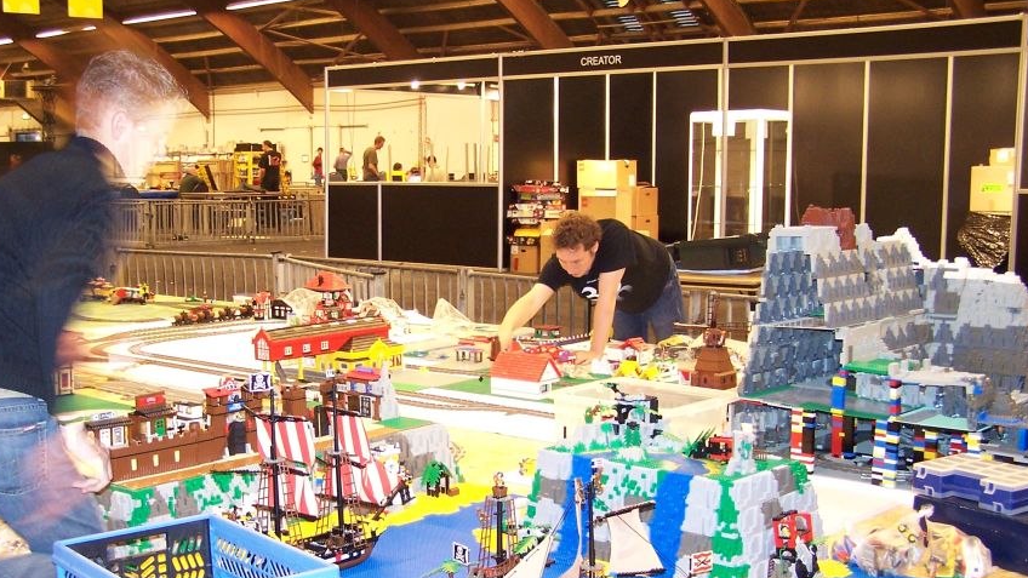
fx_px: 1363
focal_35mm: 50
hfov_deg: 41.1
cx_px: 411
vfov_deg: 23.9
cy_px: 374
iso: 140
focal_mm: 6.3
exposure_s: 1/4
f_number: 2.8
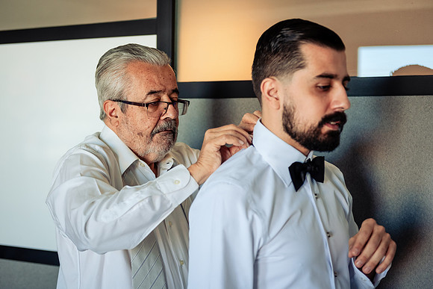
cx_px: 213
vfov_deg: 22.3
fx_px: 733
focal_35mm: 61
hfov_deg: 32.9
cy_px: 142
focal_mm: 58
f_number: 4.5
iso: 800
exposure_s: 1/125
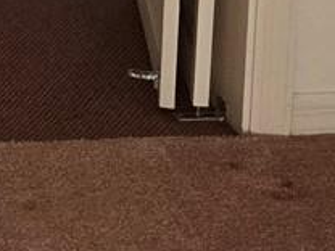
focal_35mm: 177
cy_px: -393
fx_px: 1713
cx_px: -370
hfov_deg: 10.2
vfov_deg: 7.7
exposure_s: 1/120
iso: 320
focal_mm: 5.4
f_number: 1.8
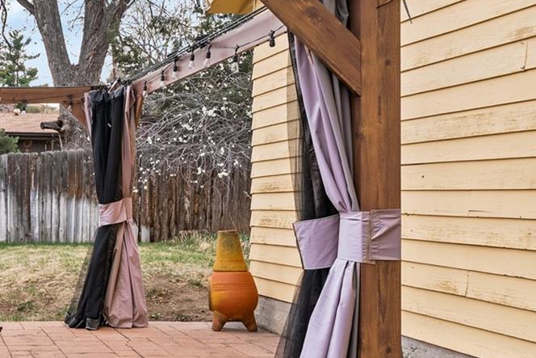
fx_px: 789
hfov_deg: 32.3
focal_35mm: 53
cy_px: 216
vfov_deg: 25.5
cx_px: -77
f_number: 8
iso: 200
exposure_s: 1/13
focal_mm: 22
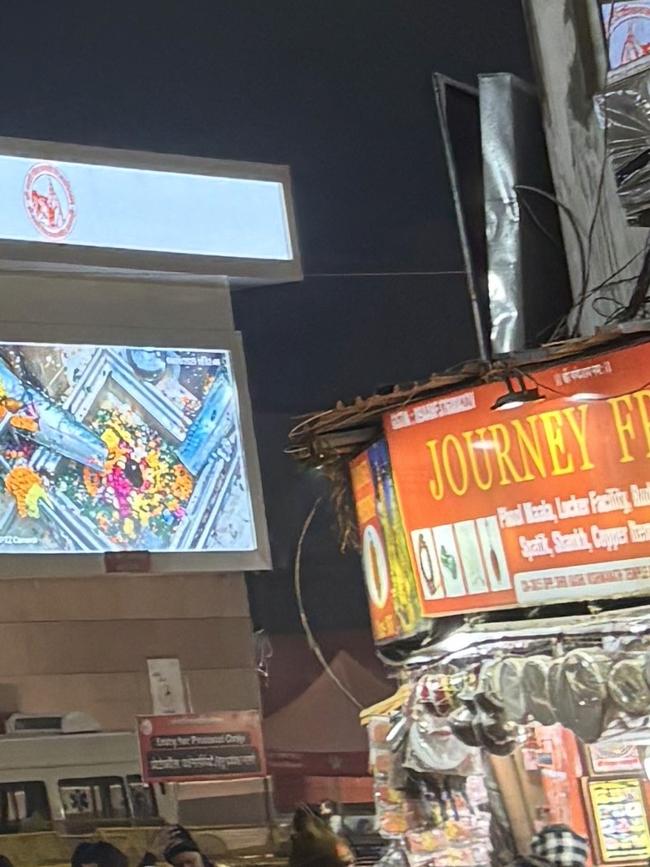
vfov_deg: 13.1
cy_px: -423
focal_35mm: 143
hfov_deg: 9.5
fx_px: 3581
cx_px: -755
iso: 100
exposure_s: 1/100
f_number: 1.6
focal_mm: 5.96
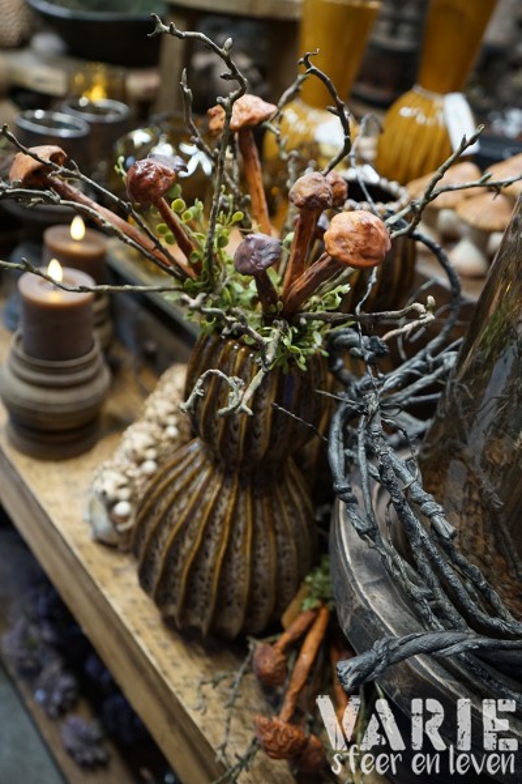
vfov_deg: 63.7
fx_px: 631
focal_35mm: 29
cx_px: 261
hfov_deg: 45.0
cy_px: 392
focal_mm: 29
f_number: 4
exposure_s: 1/60
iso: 1600
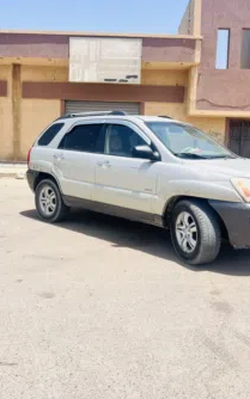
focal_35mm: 33
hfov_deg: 38.3
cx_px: 121
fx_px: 359
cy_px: 174
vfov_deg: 57.9
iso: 50
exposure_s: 1/2915
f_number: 1.5
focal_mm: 5.7
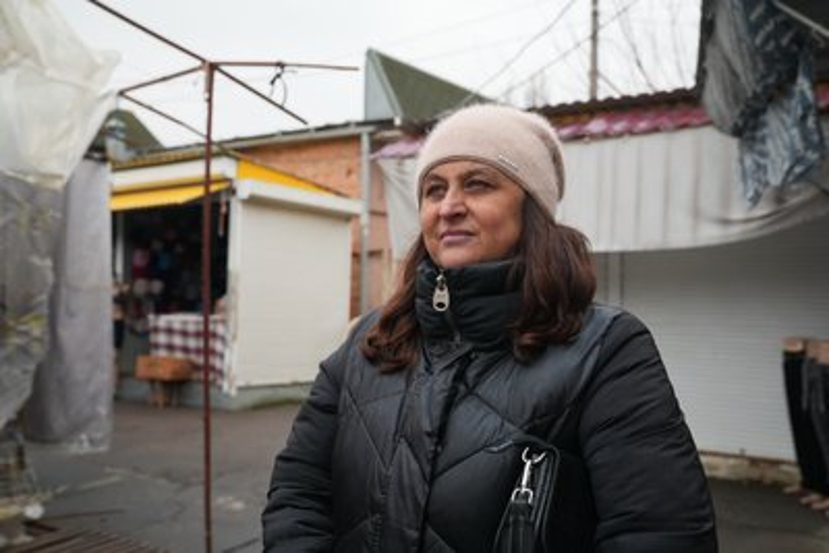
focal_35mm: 35
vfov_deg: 37.9
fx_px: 806
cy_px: 276
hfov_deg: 54.4
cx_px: 414
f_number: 4.5
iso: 125
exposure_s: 1/50
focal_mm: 35
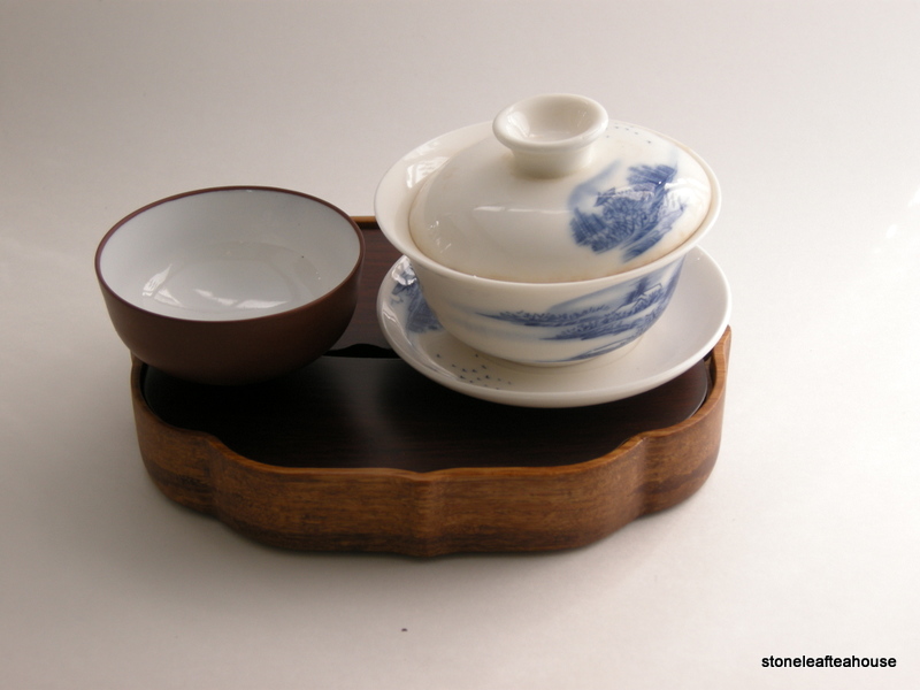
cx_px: 460
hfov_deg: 32.2
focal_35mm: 60
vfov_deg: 24.4
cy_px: 345
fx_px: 1595
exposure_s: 1/74.1
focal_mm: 12.9
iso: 64
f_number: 3.5
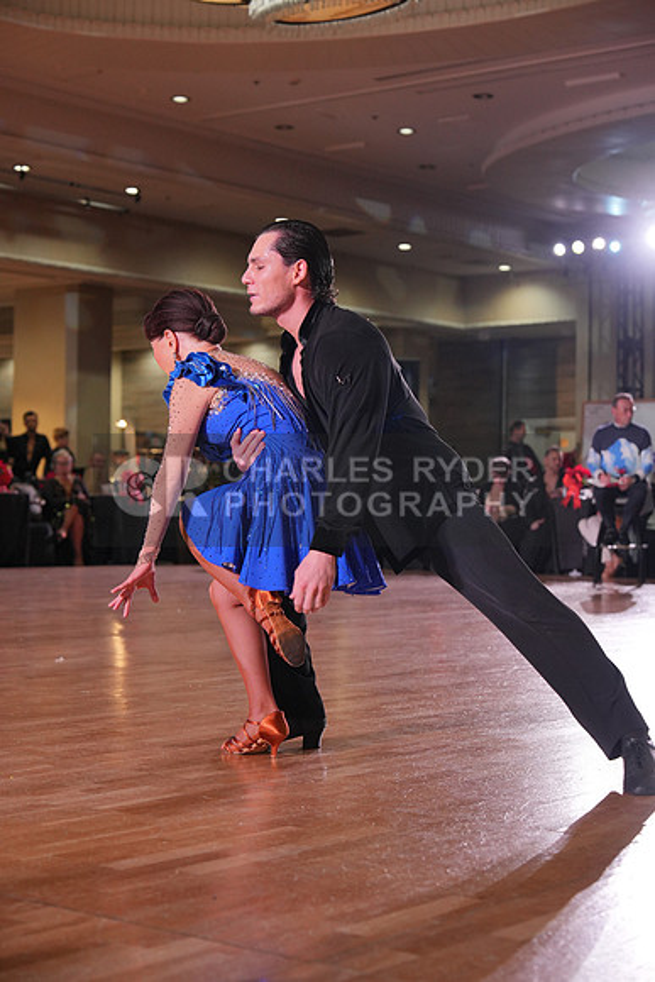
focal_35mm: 65
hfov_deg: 20.9
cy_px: 491
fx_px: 1773
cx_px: 328
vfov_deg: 31.0
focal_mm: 65
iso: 1600
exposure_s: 1/500
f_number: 4
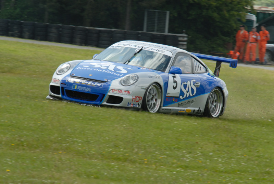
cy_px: 92
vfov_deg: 2.4
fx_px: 4345
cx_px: 137
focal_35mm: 570
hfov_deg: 3.6
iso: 400
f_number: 11
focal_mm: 380
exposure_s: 1/250
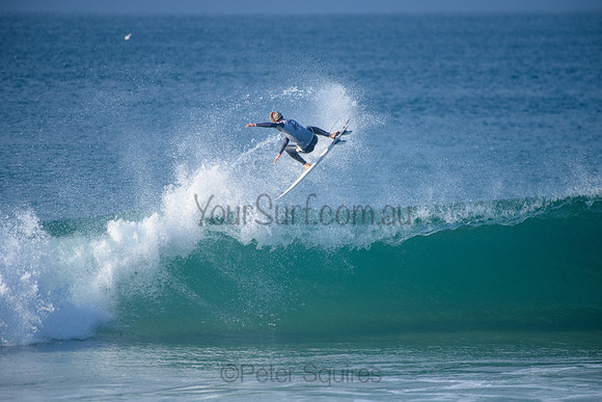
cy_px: 201
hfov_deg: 4.0
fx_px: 8610
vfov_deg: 2.7
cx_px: 301
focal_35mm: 515
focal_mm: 500
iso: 400
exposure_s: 1/2000
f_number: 5.6
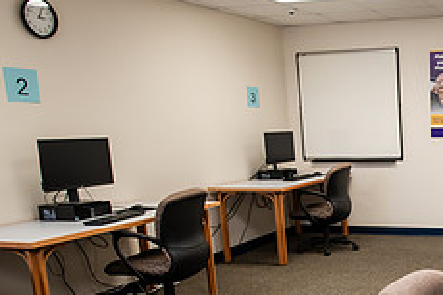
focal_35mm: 48
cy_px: 244
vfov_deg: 27.4
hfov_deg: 35.5
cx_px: 480
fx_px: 590
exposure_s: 1/125
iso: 800
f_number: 4
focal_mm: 19
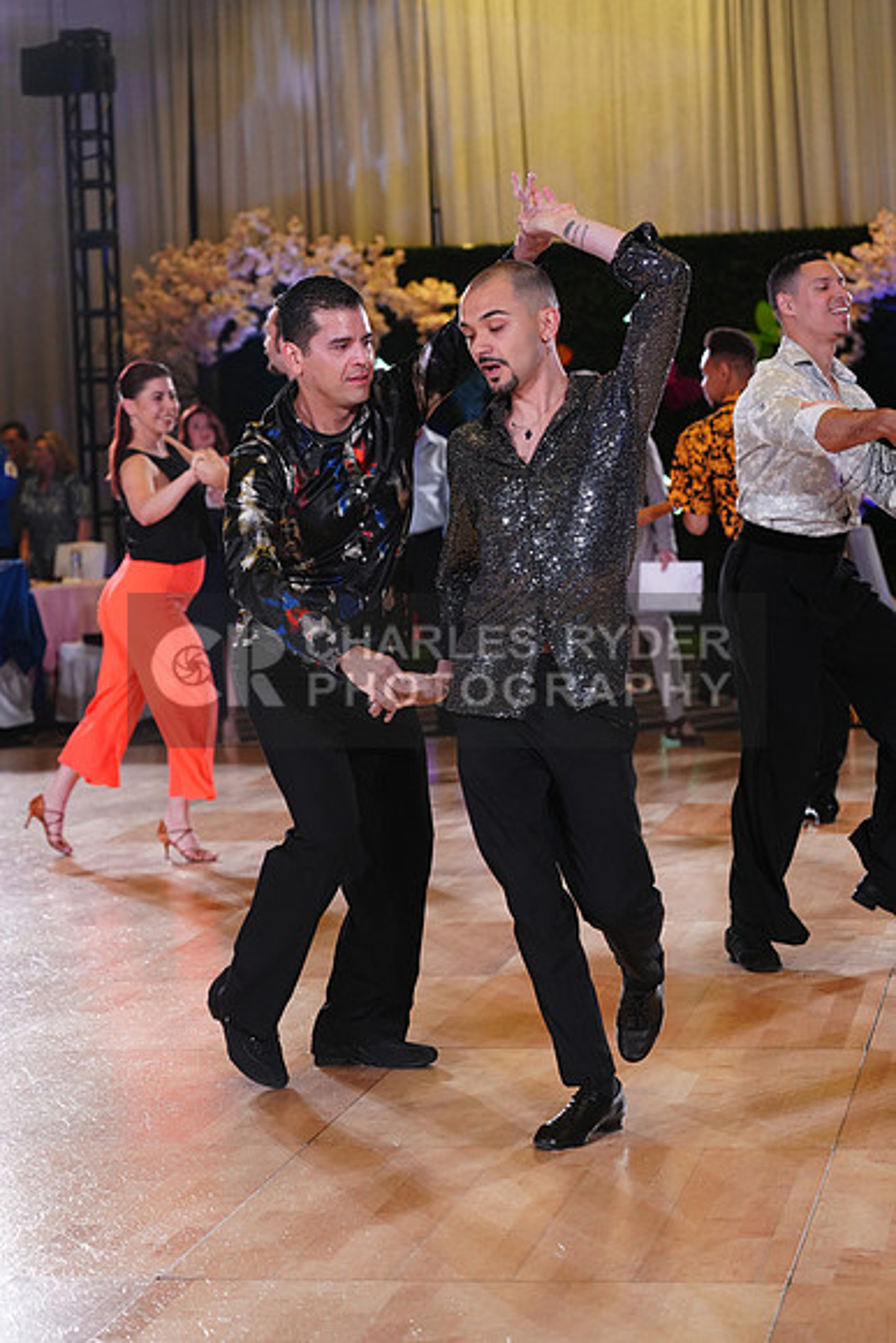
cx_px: 448
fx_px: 2910
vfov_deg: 26.0
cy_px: 672
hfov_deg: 17.5
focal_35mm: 78
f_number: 4
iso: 1600
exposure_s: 1/400
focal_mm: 78
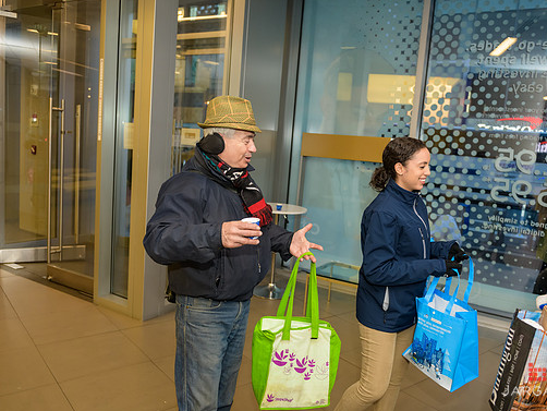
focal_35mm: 30
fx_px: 474
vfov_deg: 46.8
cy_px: 209
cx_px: 290
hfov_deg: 59.9
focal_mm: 27
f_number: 3.2
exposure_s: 1/125
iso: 800
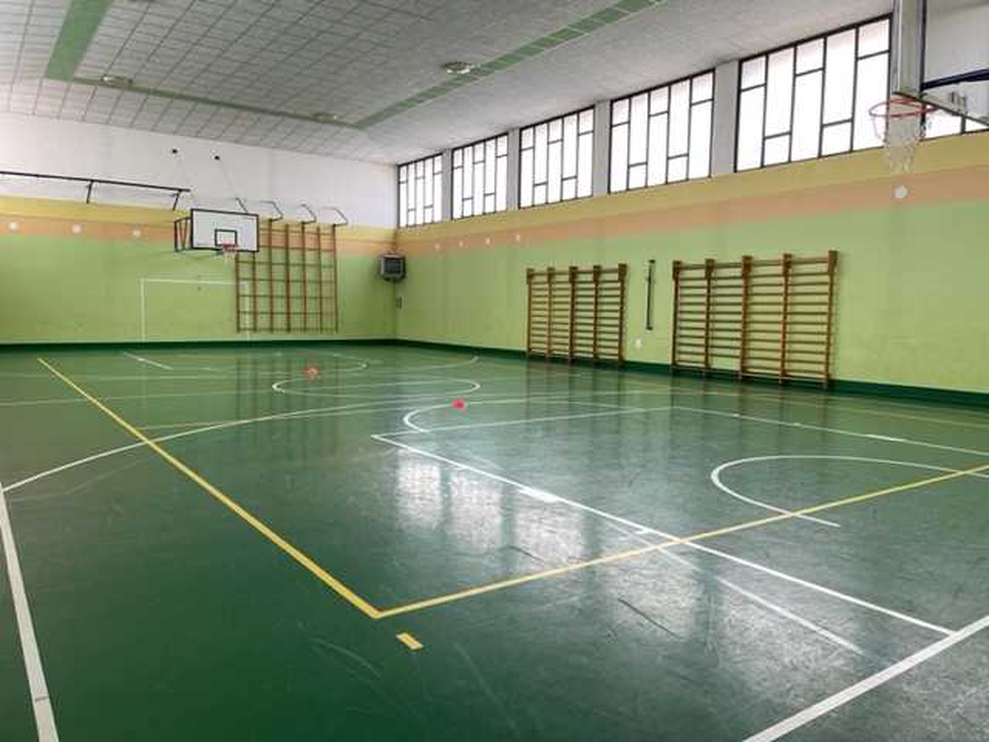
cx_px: 494
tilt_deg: -4.4
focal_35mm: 26
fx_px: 743
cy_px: 371
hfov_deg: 67.3
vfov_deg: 53.1
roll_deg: -1.2
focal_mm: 5.1
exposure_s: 1/121
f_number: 1.6
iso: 80
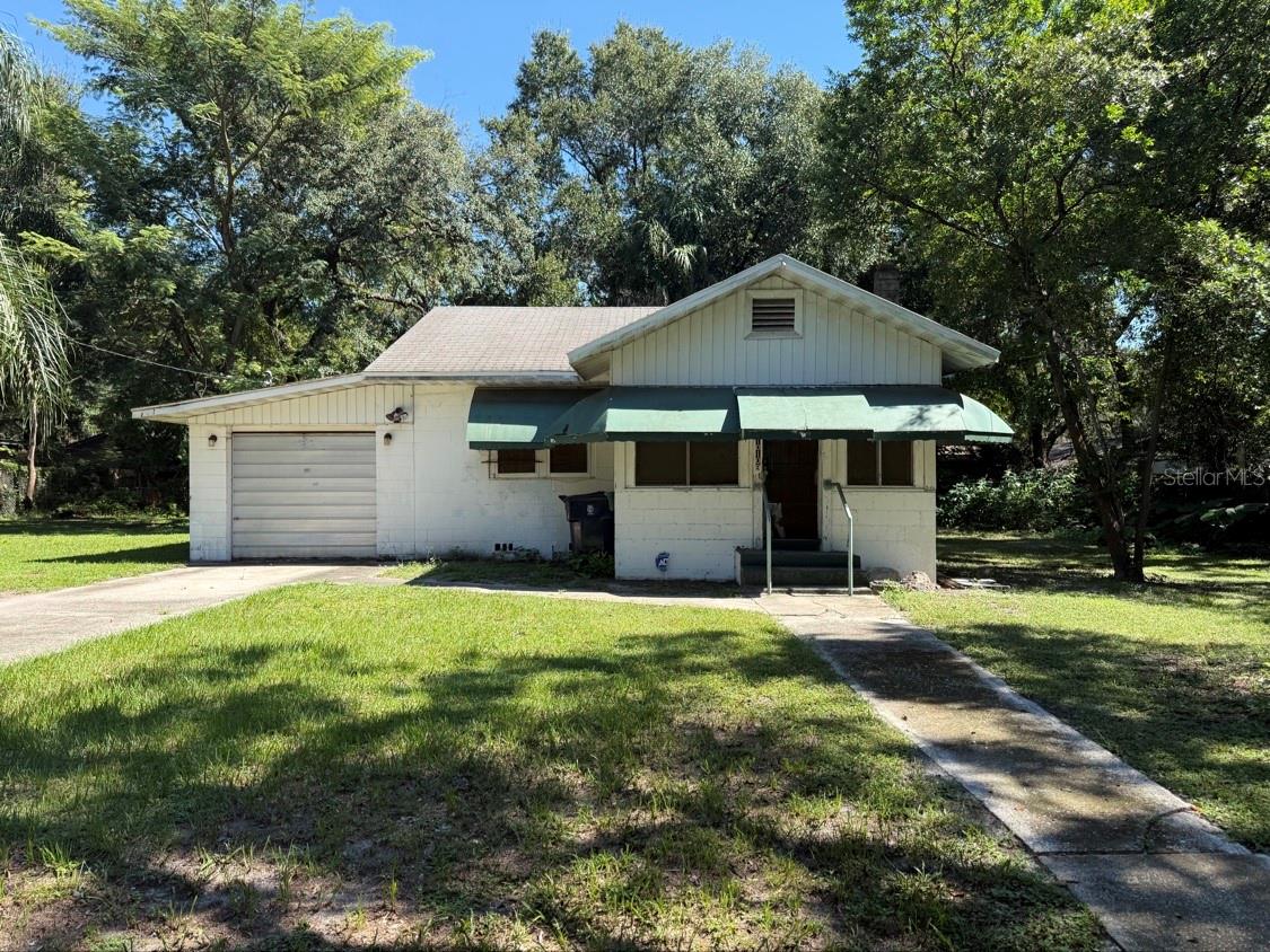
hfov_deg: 71.6
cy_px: 476
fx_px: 881
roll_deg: -0.2
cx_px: 635
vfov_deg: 56.8
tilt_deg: +0.1
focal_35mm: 24
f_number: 1.78
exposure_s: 1/1464
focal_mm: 6.76
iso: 80
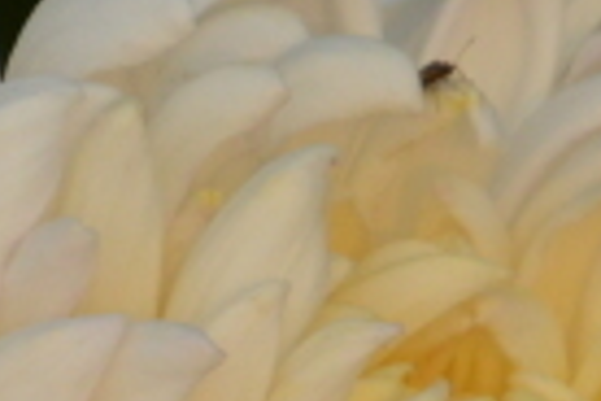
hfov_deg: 0.9
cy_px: 1057
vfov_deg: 0.6
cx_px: 244
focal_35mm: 2232
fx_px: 37259
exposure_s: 1/250
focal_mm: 200
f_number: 13
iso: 400
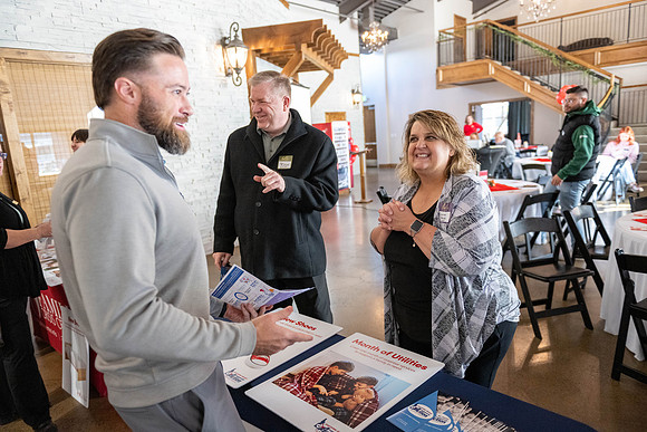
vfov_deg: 53.2
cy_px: 216
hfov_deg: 73.7
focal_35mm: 24
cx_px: 324
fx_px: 431
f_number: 2.8
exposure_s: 1/320
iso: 3200
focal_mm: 24
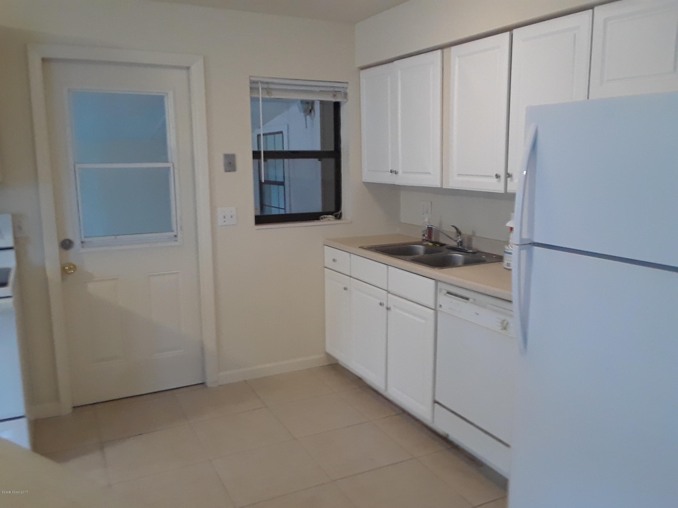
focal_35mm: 30
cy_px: 254
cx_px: 339
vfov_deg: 46.8
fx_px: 588
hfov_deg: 60.0
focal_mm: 2.47
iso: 160
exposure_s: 1/15
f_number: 1.9
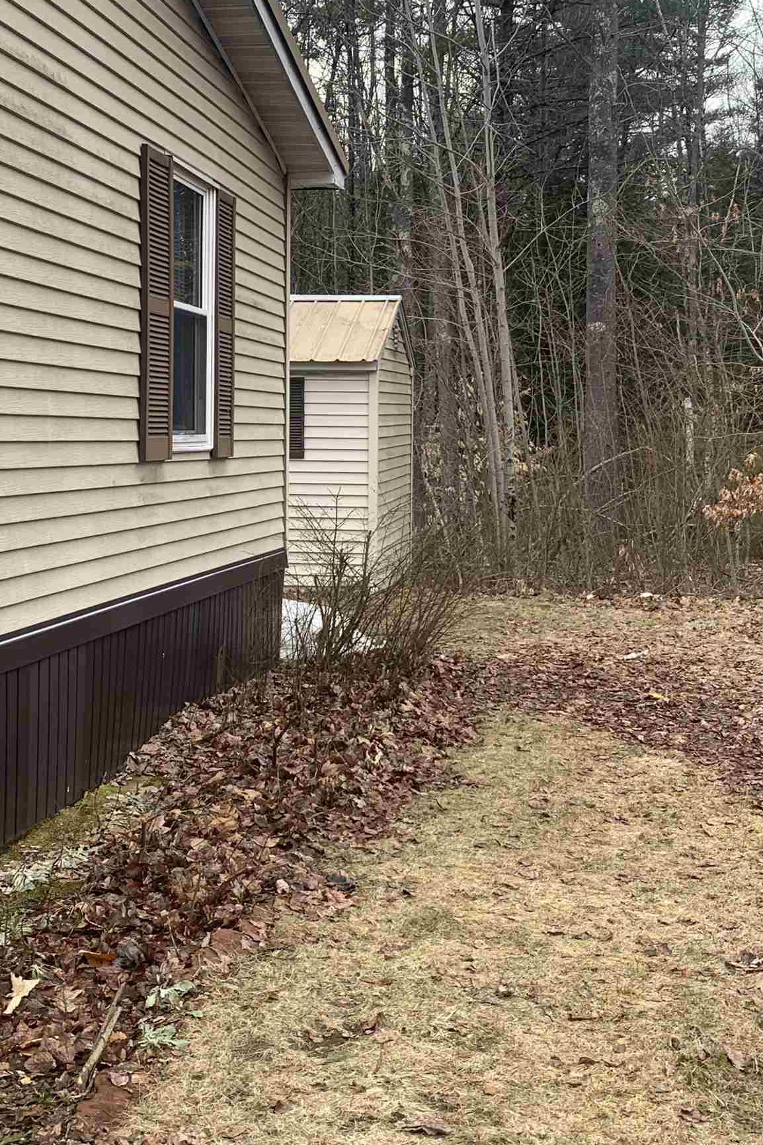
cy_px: 437
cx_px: 349
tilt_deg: -1.0
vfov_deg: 40.9
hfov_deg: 28.1
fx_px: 1526
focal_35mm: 48
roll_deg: -0.7
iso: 25
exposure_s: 1/159
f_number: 1.8
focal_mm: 4.25
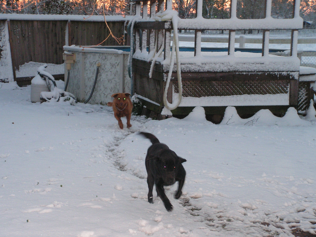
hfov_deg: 24.4
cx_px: 158
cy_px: 118
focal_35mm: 80
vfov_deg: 18.4
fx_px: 730
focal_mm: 13.4
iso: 200
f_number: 3.3
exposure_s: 1/80
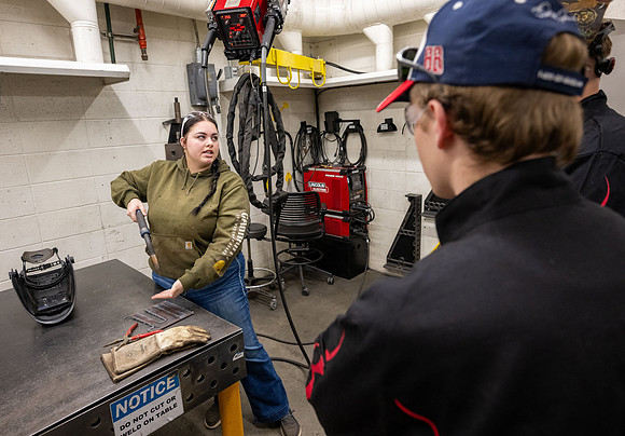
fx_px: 381
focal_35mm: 22
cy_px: 218
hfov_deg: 78.7
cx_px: 299
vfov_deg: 59.5
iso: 2000
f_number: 4
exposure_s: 1/200
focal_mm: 21
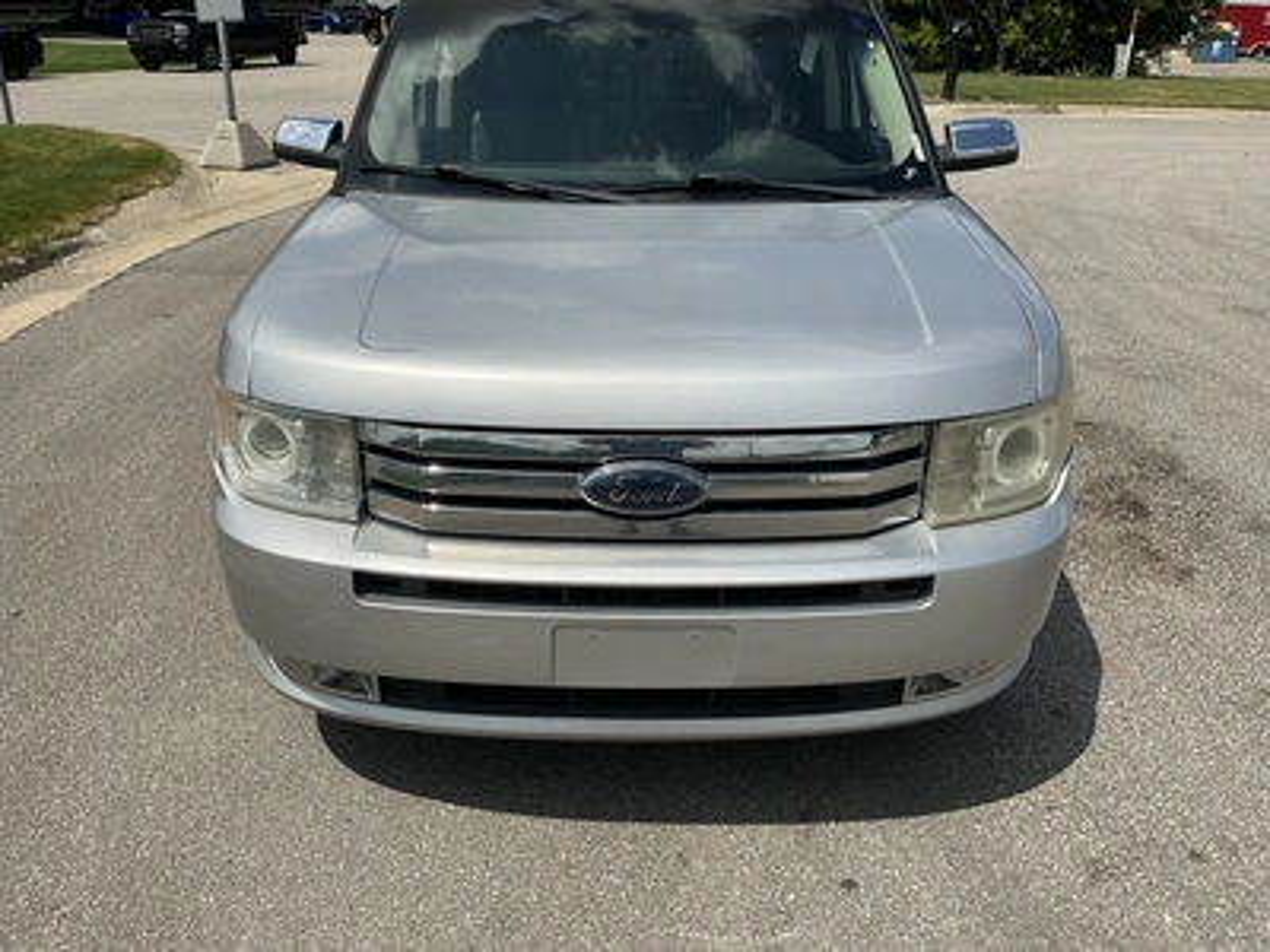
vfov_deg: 49.7
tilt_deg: -21.9
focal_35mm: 28
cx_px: 635
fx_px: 1027
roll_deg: -2.0
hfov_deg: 63.4
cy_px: 476
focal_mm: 3
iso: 25
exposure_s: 1/3788
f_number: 1.8
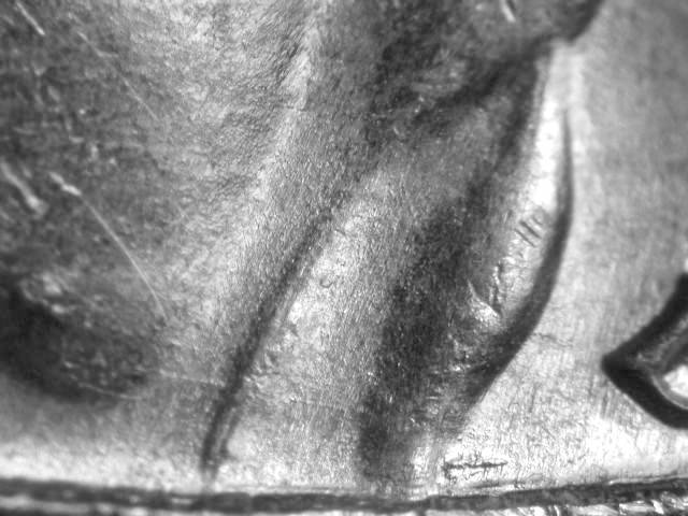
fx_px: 2763
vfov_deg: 10.7
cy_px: 258
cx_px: 344
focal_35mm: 139
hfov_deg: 14.2
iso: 100
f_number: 4.8
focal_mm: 28.9
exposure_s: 1/9.5
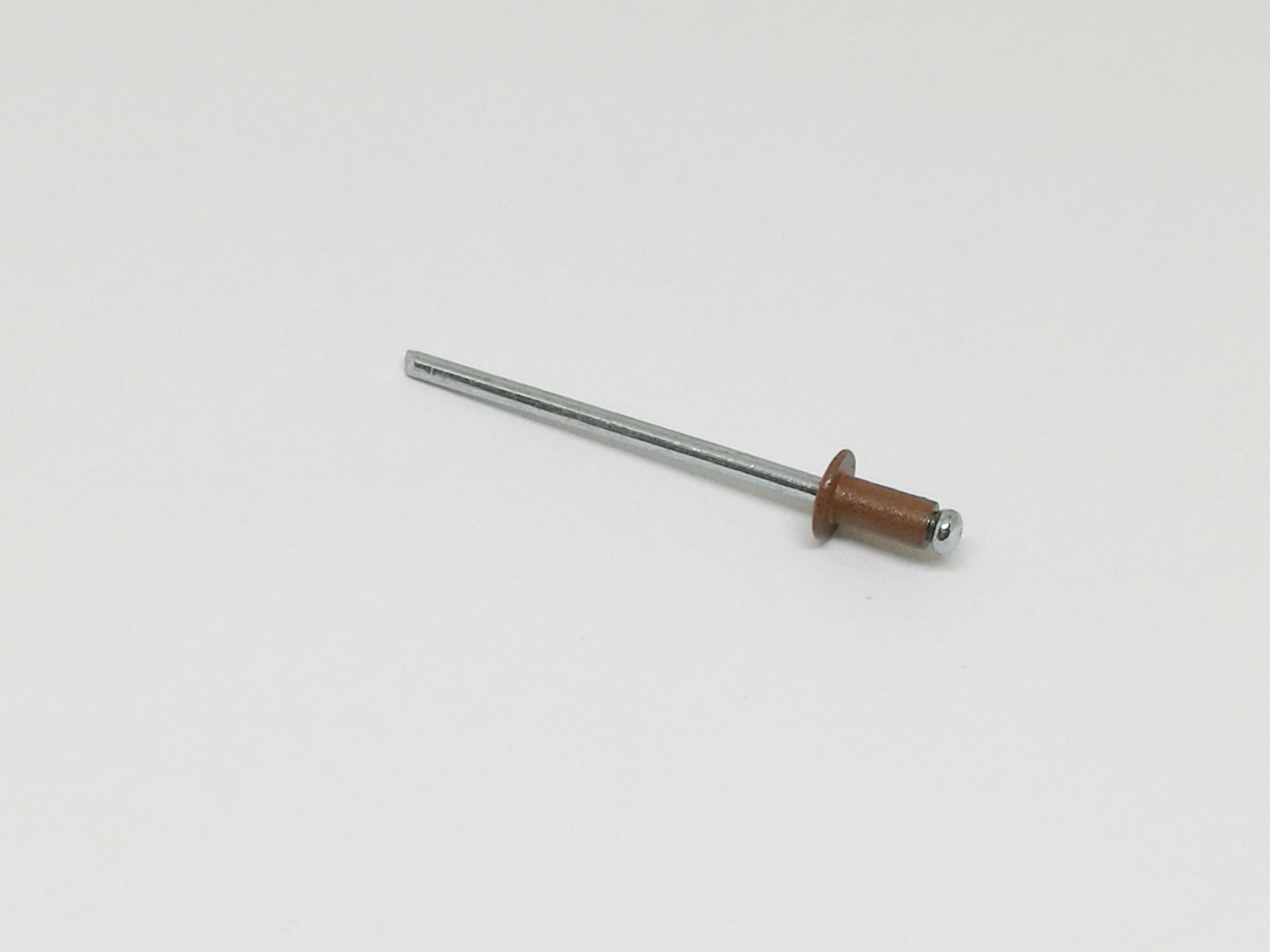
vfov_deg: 16.4
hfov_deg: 21.8
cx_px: 635
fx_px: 3302
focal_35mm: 90
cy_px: 476
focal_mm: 4.5
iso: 80
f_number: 2.2
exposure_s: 1/100
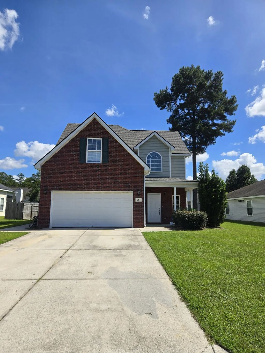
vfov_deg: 73.9
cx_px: 132
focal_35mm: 23
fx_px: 235
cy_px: 176
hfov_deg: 58.9
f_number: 1.8
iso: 25
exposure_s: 1/2265
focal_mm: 5.4
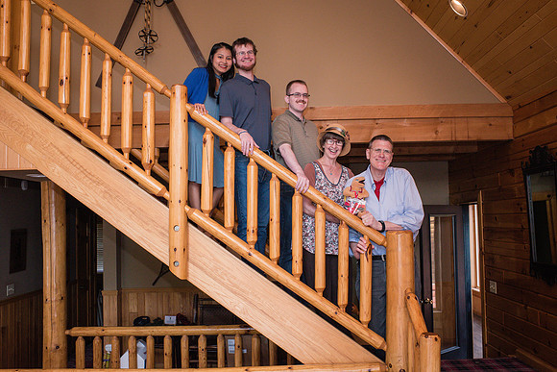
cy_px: 186
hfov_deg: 54.4
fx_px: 542
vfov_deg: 37.9
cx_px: 278
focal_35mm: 35
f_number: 8
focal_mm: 35
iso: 1000
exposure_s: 1/200
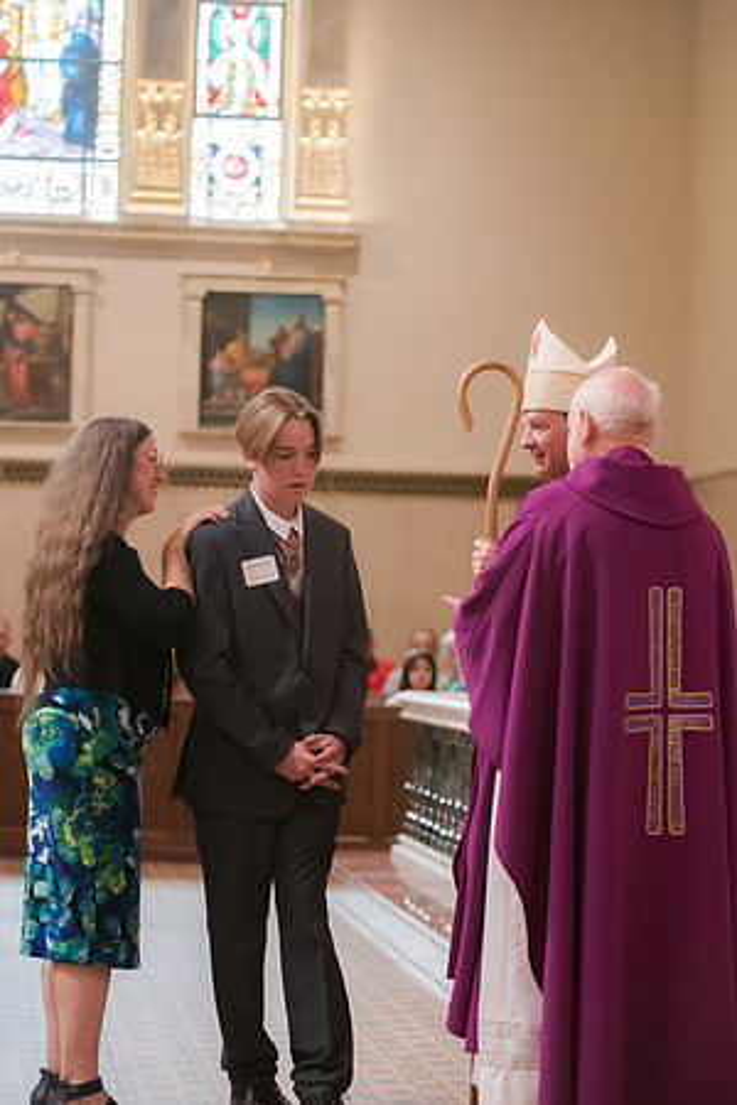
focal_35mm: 108
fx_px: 3316
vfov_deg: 18.9
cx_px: 368
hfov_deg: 12.7
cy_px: 552
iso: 1600
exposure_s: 1/200
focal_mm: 90
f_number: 4
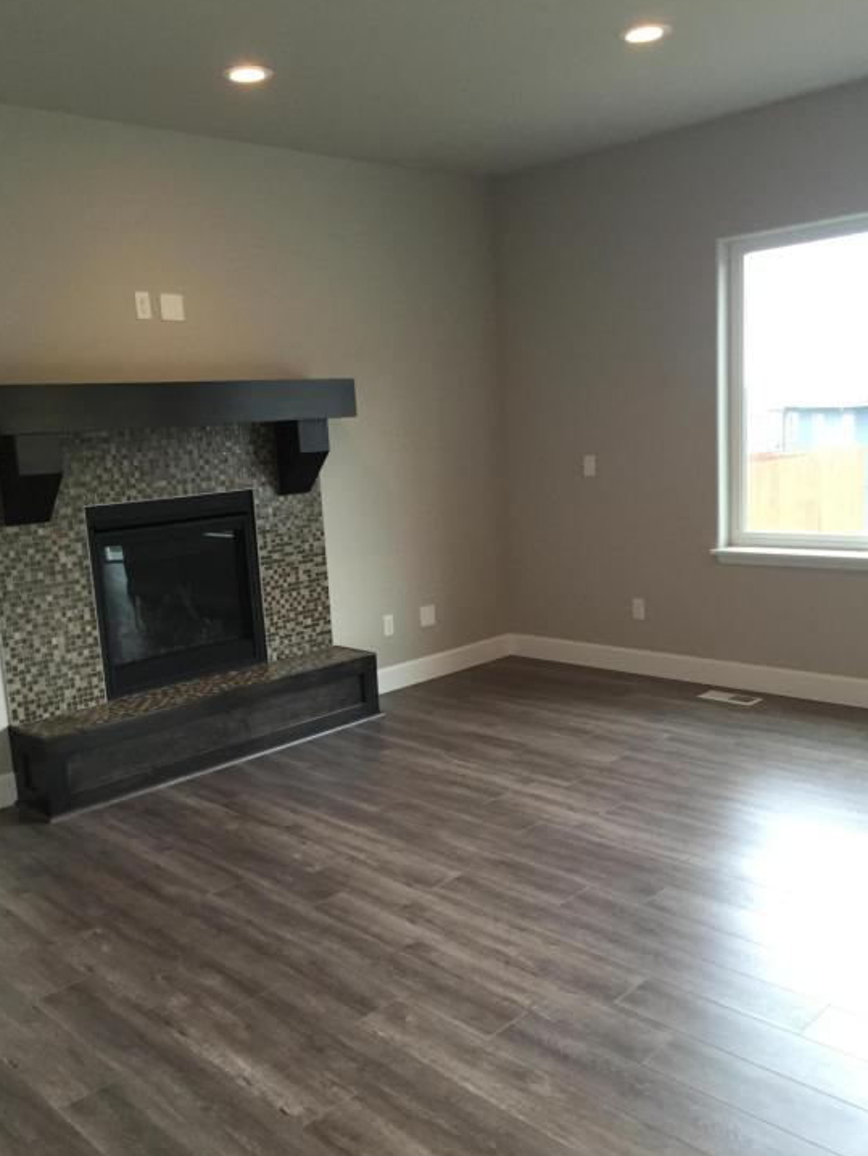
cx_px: 406
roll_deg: +4.6
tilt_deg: -7.6
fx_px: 1036
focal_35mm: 31
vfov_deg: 58.3
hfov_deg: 45.4
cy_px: 607
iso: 50
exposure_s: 1/30
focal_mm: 4.15
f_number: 2.2
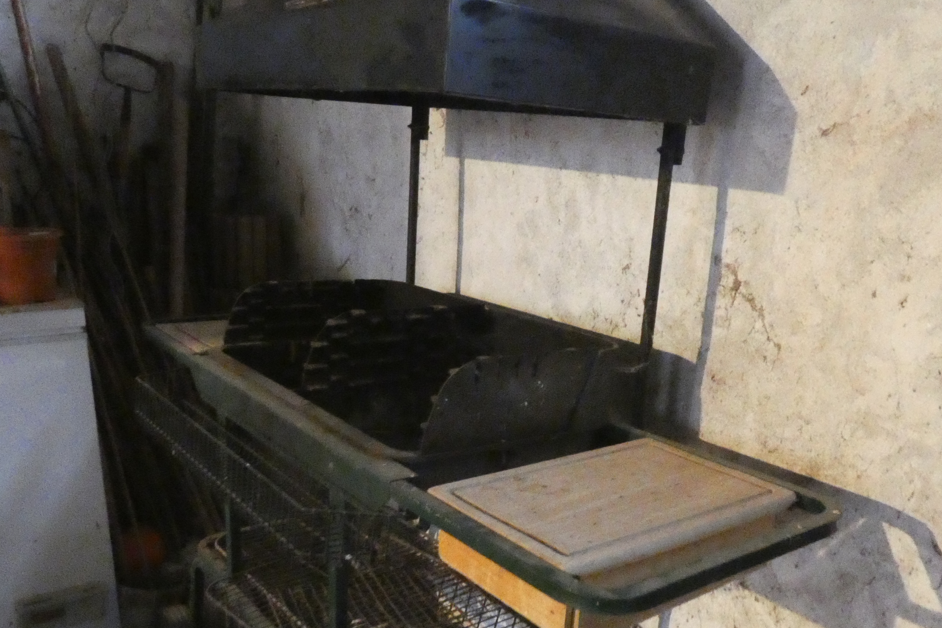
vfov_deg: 40.5
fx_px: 837
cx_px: 471
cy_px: 433
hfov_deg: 58.7
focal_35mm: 32
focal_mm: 4.1
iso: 3200
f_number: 6.3
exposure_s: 1/2.5
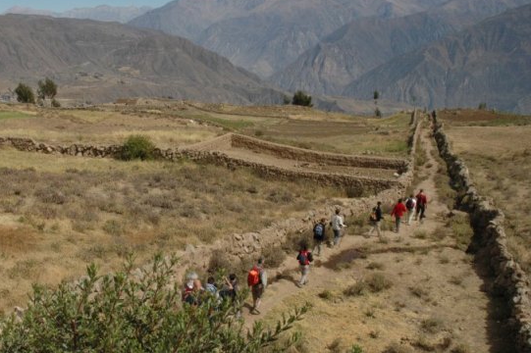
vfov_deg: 30.4
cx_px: 178
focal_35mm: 44
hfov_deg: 43.9
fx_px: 649
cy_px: 213
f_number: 16
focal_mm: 22
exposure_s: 1/400
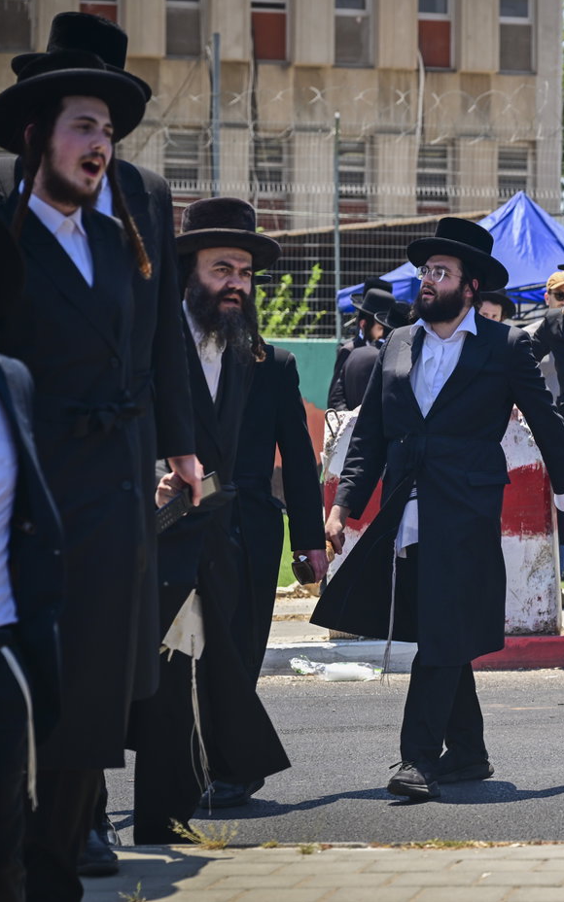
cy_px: 450
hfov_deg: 9.1
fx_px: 3517
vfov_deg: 14.6
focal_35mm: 143
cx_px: 655
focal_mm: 93
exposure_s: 1/800
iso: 200
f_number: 5
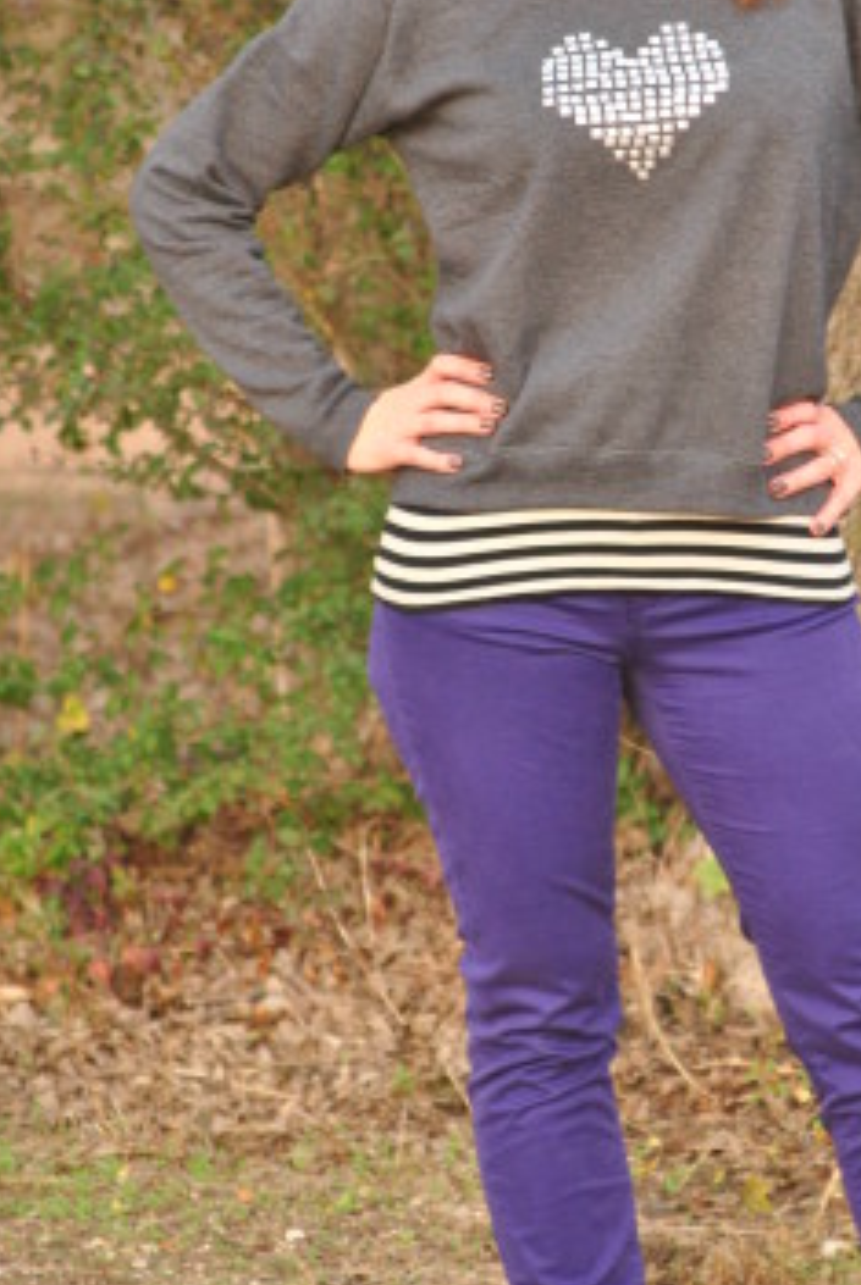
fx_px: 13699
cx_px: 685
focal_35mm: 383
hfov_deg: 3.6
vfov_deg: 5.4
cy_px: 503
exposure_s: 1/80
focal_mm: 150
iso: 400
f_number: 5.6
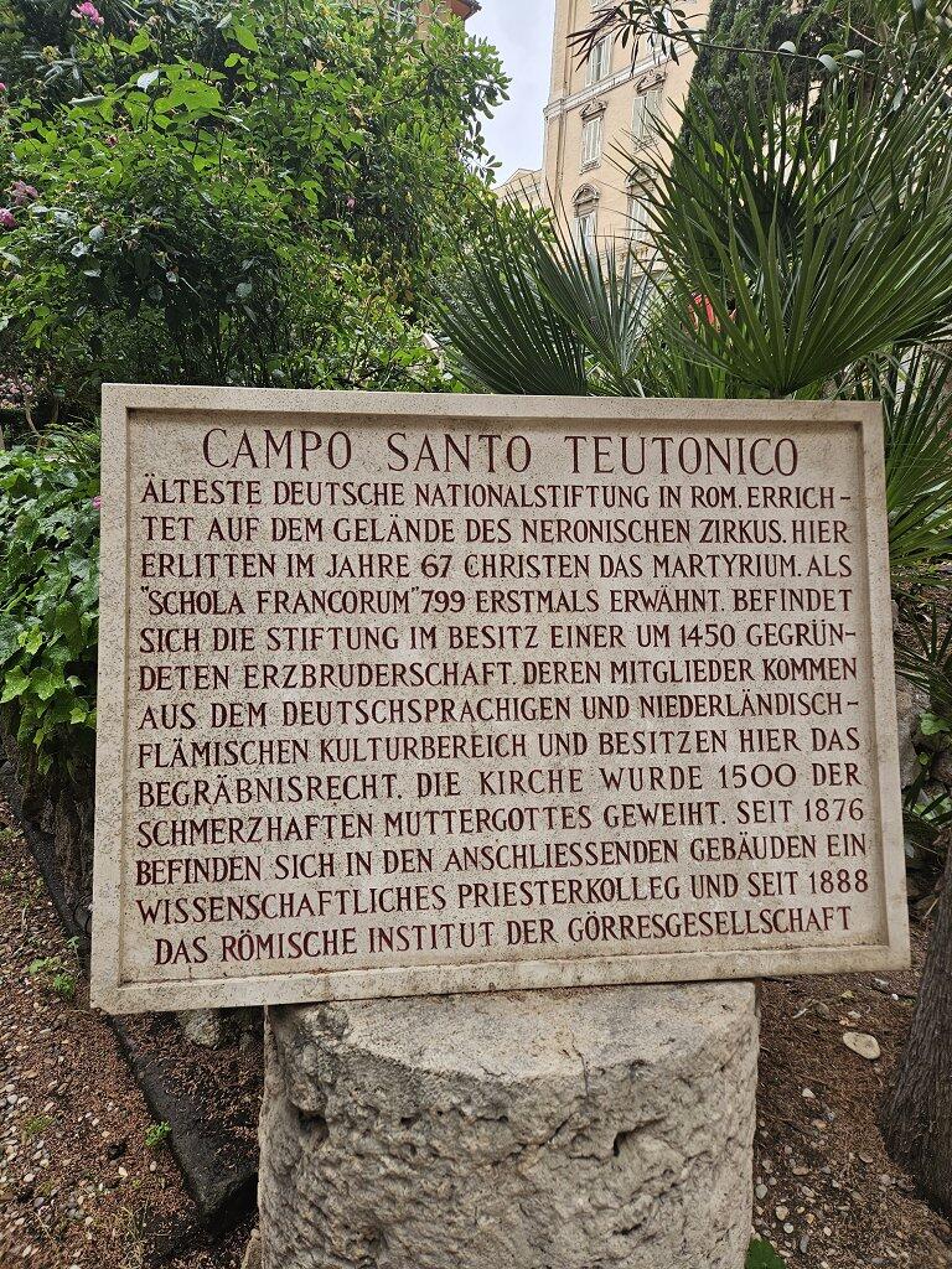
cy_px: 634
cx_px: 476
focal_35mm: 23
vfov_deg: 73.9
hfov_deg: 58.9
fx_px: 843
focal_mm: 5.4
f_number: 1.8
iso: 40
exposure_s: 1/221
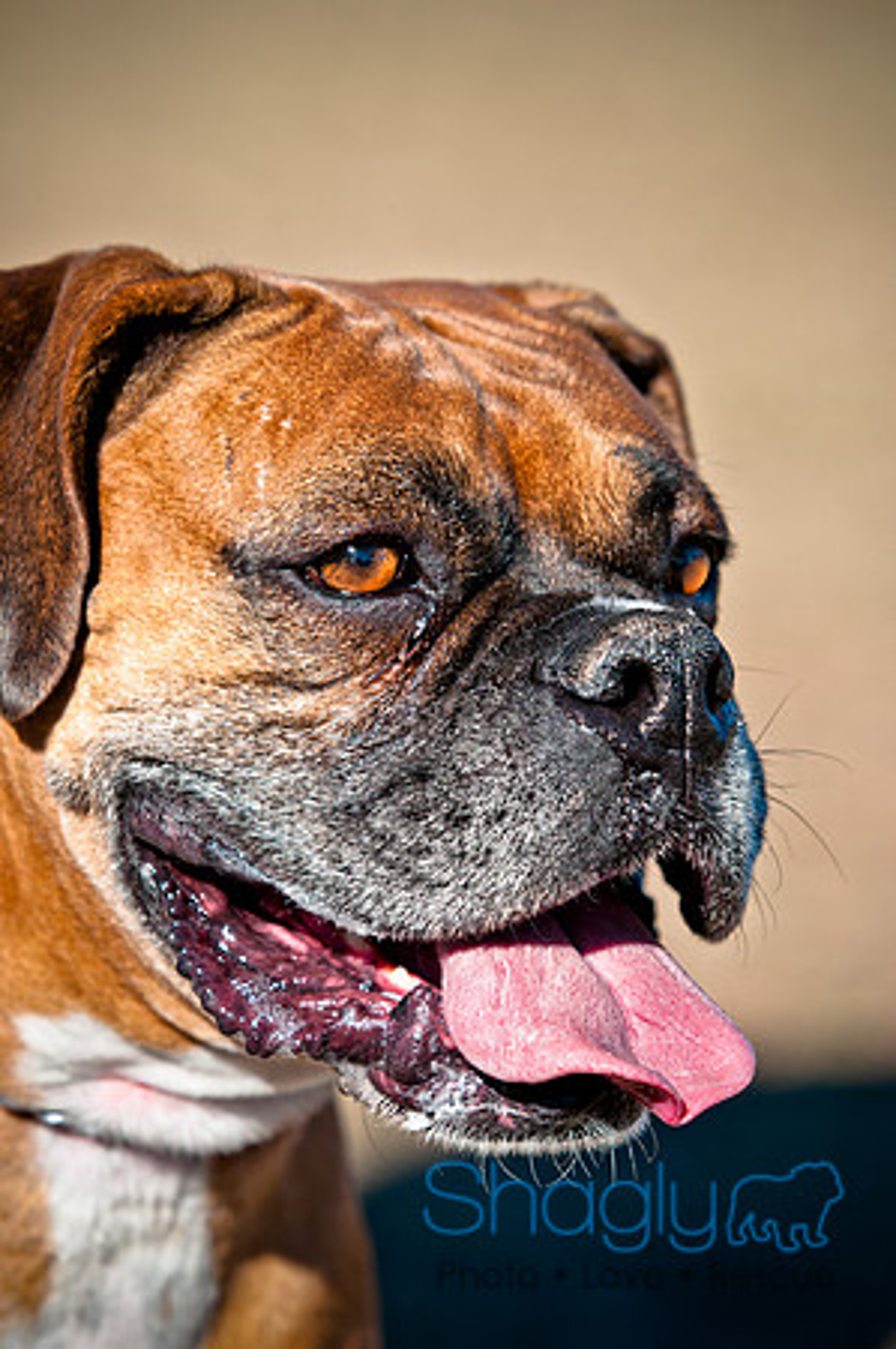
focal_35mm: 202
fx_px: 7577
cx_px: 448
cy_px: 674
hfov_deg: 6.8
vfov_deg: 10.2
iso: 200
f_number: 5
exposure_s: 1/1250
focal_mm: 135
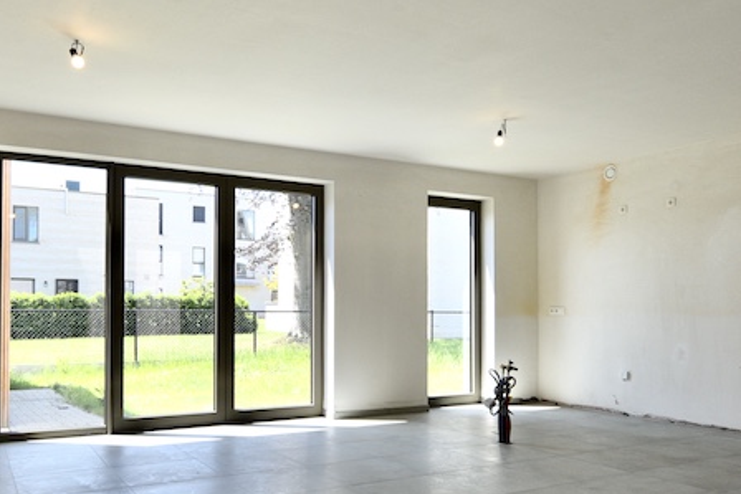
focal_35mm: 32
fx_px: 659
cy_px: 299
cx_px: 331
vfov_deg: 40.9
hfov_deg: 58.6
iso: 200
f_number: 6.3
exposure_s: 1/160
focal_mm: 14
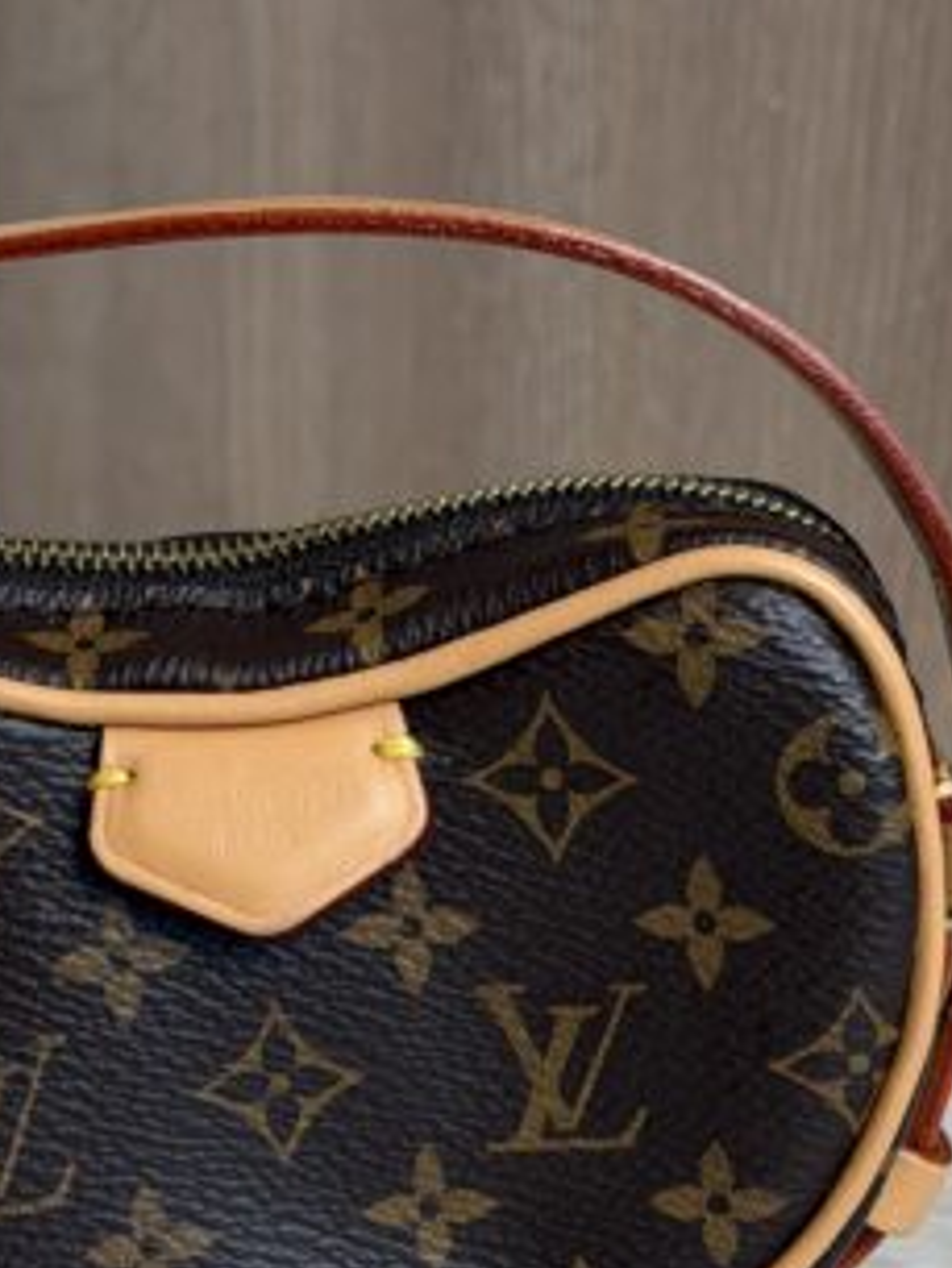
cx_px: 154
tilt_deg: -15.2
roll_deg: -0.3
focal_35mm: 126
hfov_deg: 11.7
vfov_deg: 15.6
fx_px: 4617
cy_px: 890
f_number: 1.78
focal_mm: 6.76
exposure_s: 1/120
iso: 64
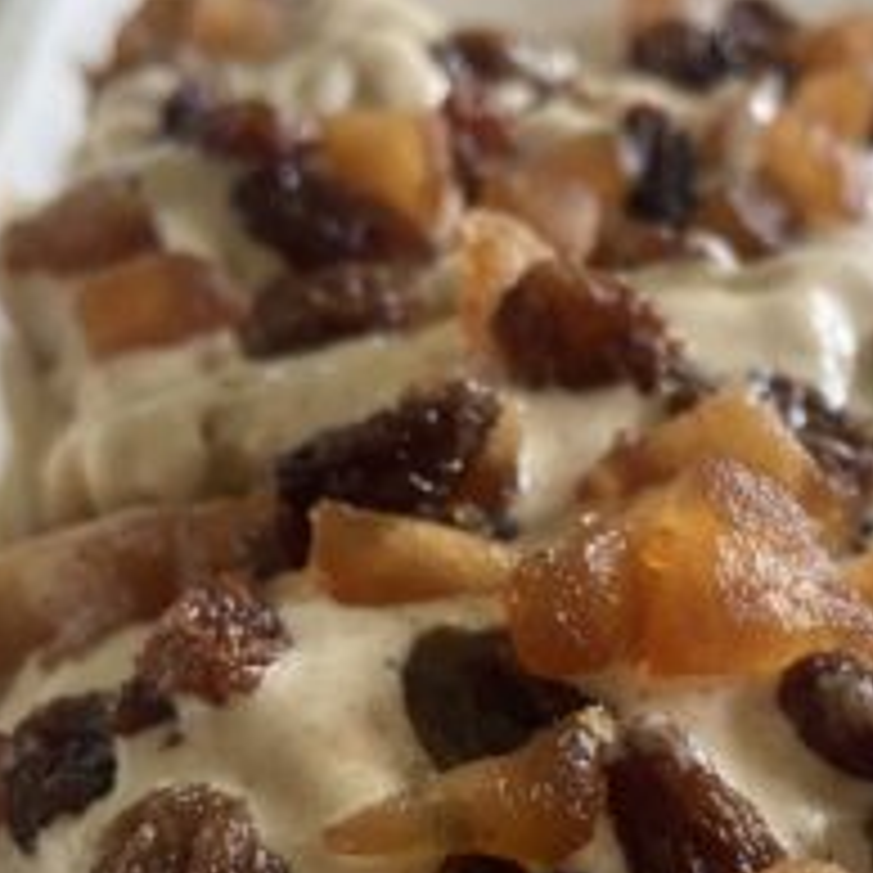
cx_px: 569
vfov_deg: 29.4
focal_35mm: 57
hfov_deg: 29.9
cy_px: 684
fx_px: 1626
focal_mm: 4.25
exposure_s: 1/60
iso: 160
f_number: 1.8
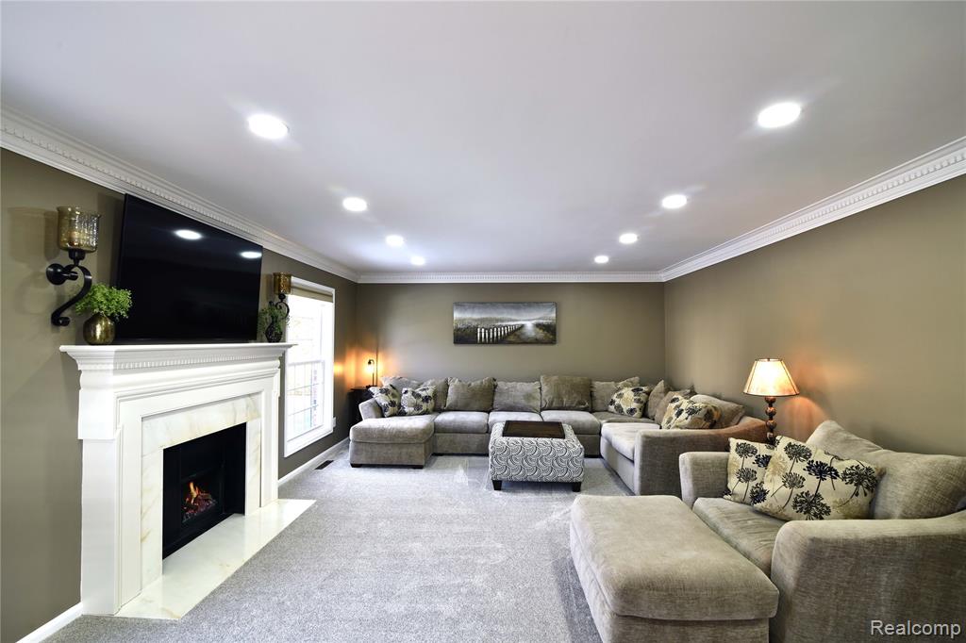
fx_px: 429
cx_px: 483
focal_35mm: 16
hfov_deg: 96.8
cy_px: 322
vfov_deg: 73.7
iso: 400
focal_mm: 16
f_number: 9
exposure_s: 1/10
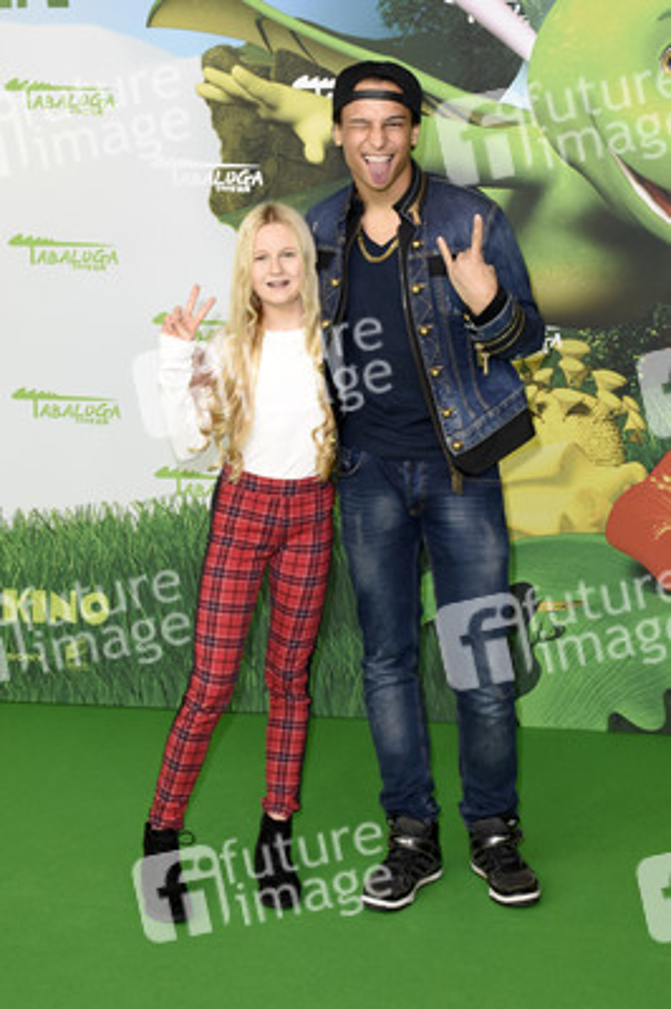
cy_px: 504
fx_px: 1344
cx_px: 336
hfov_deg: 28.0
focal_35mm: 48
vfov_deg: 41.1
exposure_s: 1/125
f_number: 5.6
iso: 500
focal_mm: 32
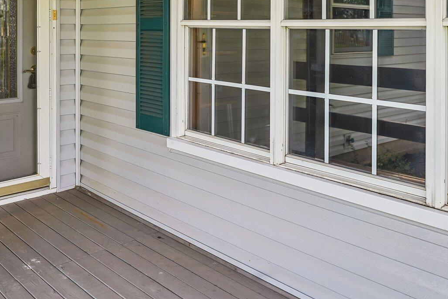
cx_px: 286
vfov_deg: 30.3
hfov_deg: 45.9
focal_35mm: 42
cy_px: 23
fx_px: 523
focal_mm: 21
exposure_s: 1/30
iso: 125
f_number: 8
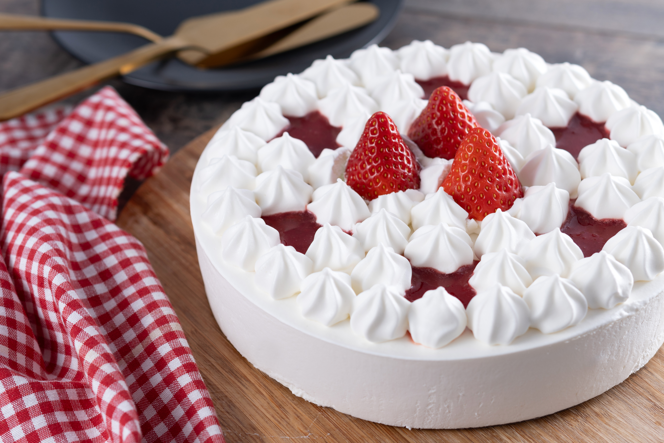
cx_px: 332
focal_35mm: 90
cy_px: 222
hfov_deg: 22.6
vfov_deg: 15.2
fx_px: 1660
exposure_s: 1/200
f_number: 4.5
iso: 100
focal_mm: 60
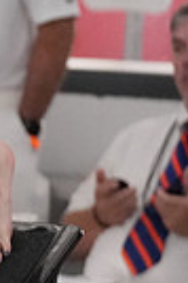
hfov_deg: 1.2
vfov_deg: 1.8
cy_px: 88
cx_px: -389
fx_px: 9110
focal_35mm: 1160
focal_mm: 179
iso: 6400
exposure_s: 1/1250
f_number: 4
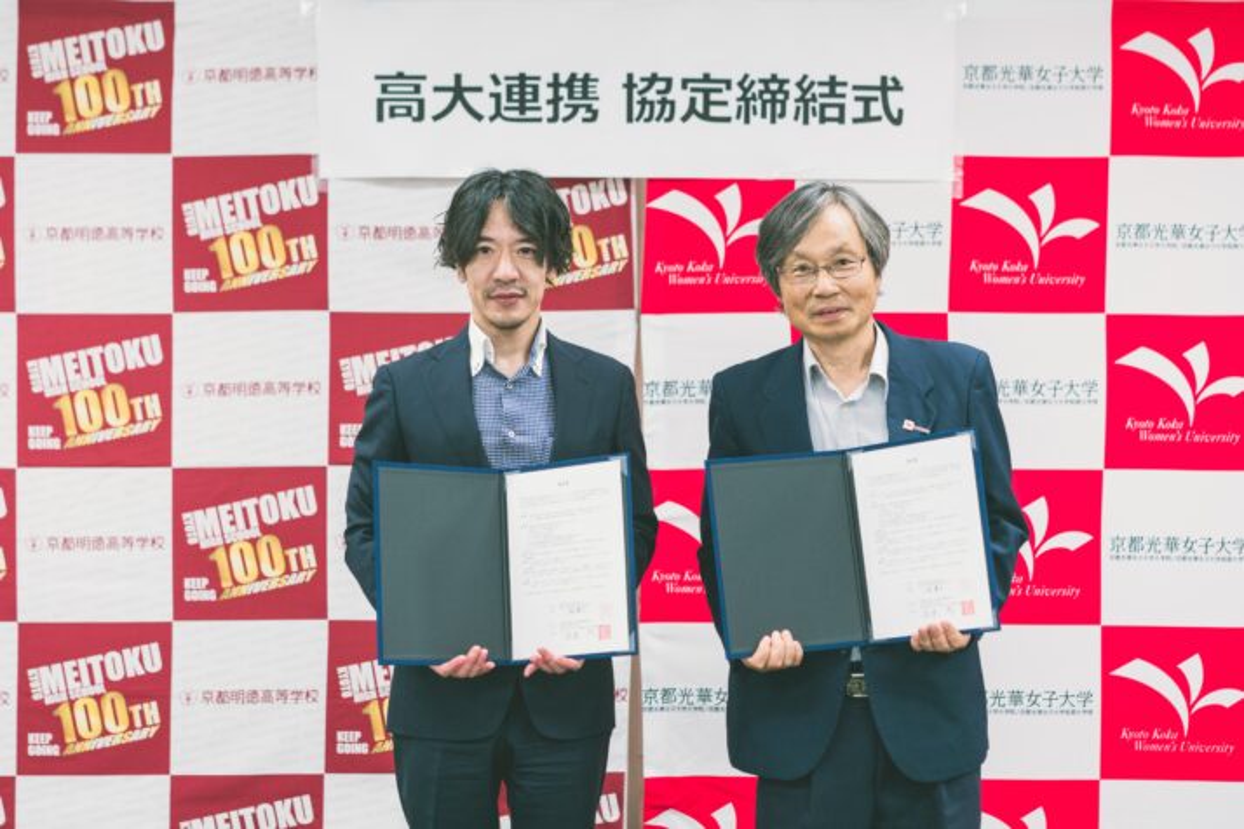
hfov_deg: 34.4
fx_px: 2007
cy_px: 422
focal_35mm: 58
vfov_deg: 23.3
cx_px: 622
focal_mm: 55
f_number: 3.5
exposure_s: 1/100
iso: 400
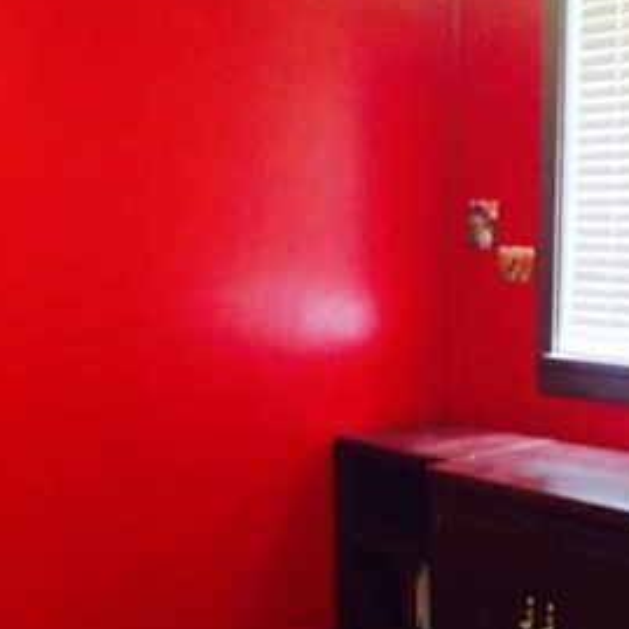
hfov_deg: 28.1
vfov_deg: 27.8
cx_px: 288
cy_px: 458
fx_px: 1254
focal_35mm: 61
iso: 320
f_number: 2.2
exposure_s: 1/15
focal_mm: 4.15
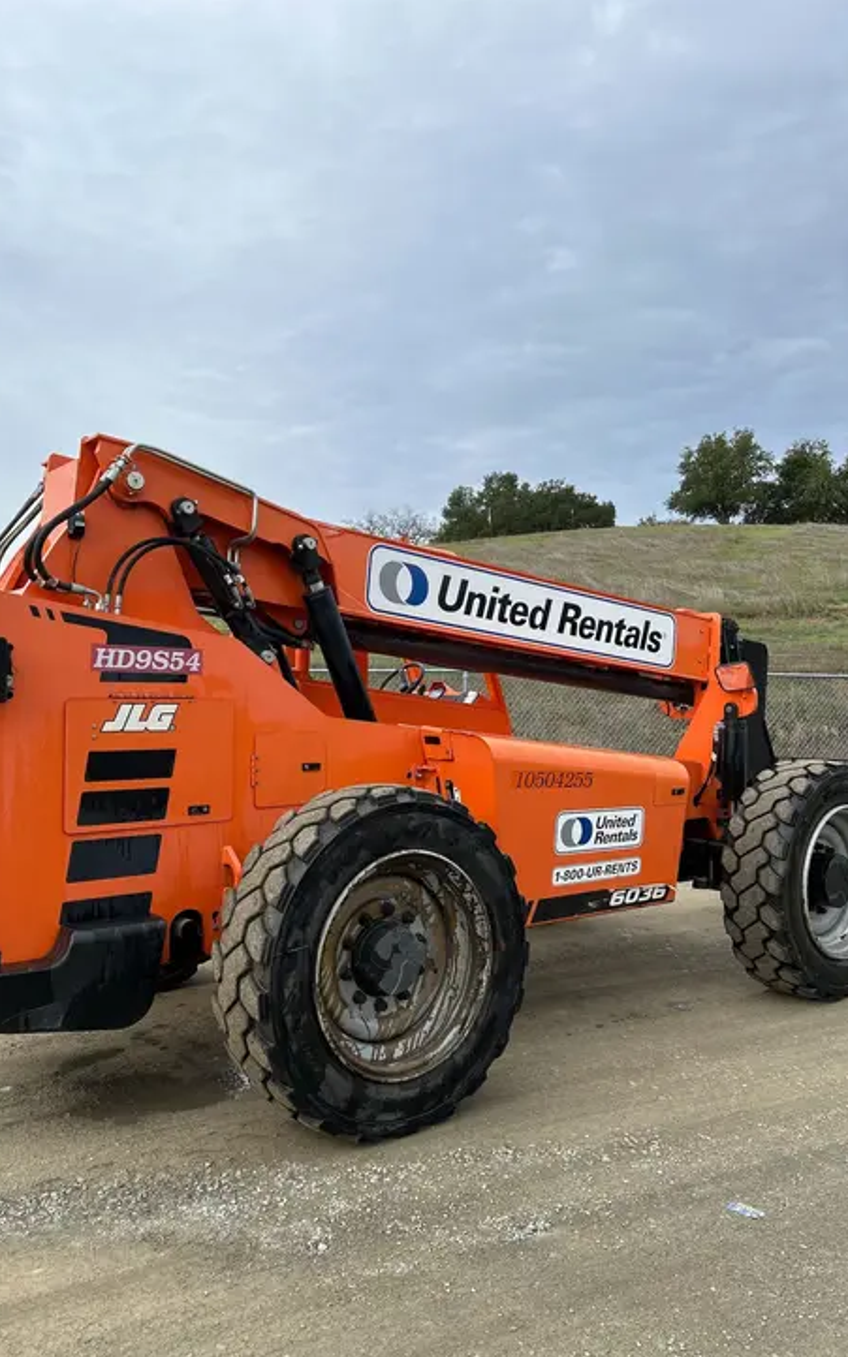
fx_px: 1036
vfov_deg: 66.5
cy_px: 685
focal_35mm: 28
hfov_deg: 44.5
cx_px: 376
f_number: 1.5
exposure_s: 1/2208
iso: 50
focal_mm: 5.7
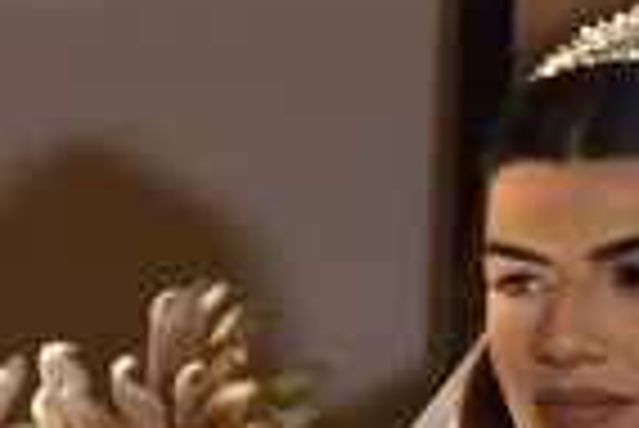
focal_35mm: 449
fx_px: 7974
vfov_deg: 3.1
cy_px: 358
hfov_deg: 4.6
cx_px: 976
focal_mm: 85
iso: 3200
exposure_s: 1/60
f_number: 5.6
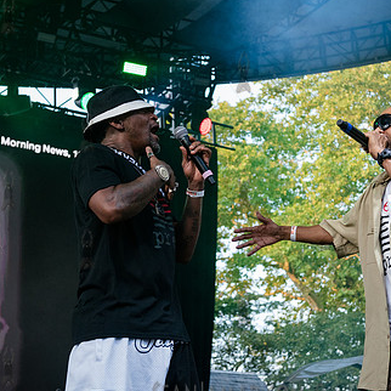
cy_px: 203
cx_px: 194
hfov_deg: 21.7
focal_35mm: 80
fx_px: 1022
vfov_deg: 21.7
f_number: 4
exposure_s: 1/500
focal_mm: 42
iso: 2000
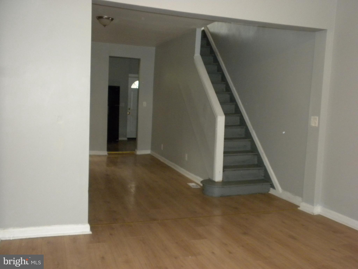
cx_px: 179
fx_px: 383
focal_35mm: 37
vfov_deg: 38.7
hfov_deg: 50.1
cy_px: 134
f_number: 3.5
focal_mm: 6.6
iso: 400
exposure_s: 1/30
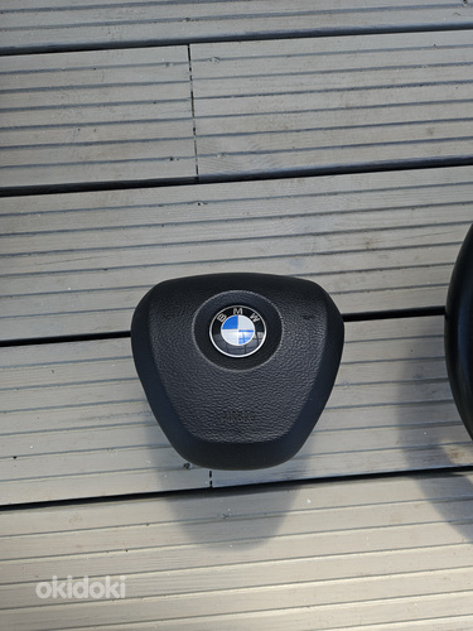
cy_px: 316
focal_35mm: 23
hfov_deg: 58.9
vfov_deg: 73.9
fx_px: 419
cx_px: 236
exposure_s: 1/1002
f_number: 1.8
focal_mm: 5.4
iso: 50
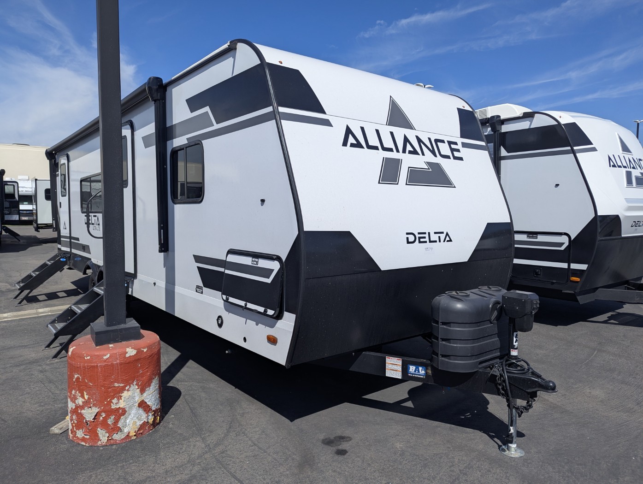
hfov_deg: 71.5
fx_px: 446
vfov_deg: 56.9
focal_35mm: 24
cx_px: 322
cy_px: 242
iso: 48
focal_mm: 6.81
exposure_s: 1/3534
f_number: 1.85
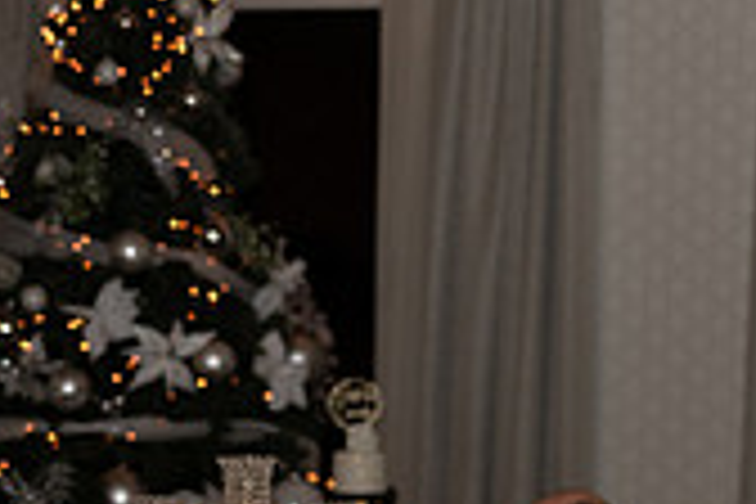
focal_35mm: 241
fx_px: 5061
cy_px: 722
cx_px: 936
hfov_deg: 8.4
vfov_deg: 5.7
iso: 400
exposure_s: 1/160
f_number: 2.8
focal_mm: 70
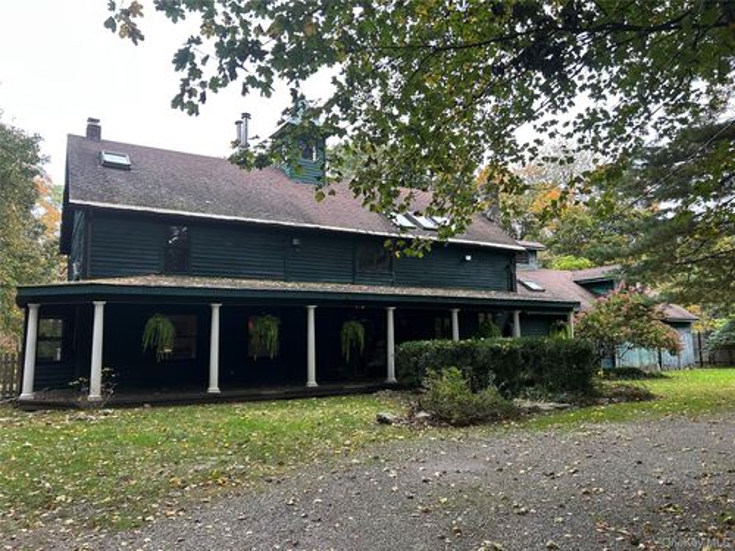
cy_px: 276
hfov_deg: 67.3
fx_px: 552
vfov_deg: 53.1
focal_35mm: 26
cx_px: 368
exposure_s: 1/79
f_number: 1.5
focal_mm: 5.7
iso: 125
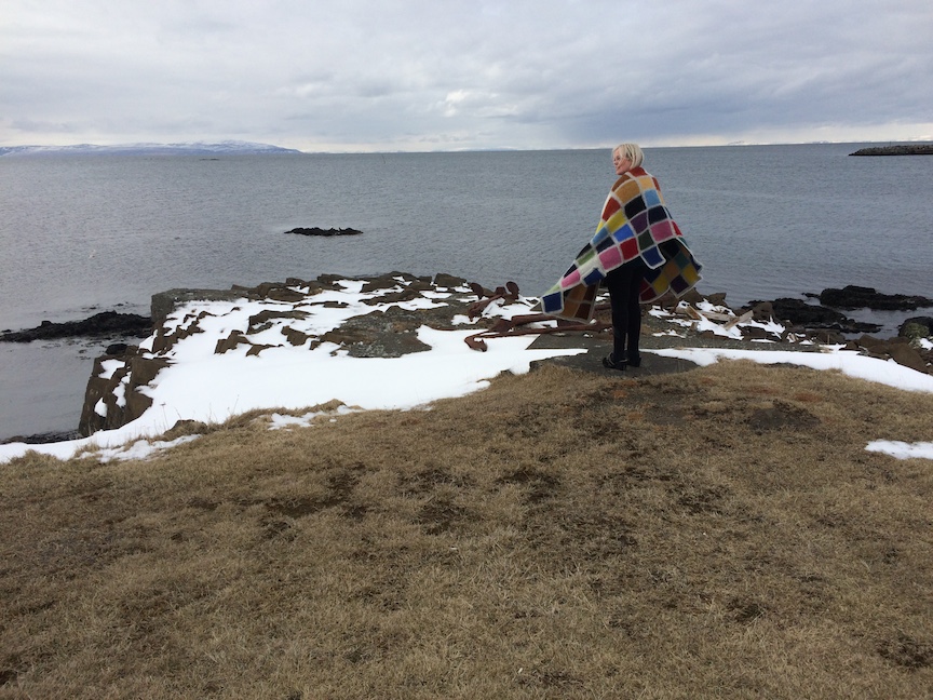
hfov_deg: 61.7
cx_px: 466
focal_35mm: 29
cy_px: 350
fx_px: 782
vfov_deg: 48.2
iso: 32
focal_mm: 4.15
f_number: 2.2
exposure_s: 1/3165
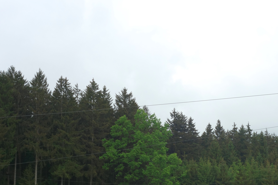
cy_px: 137
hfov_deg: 28.0
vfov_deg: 18.8
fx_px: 556
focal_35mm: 72
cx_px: 174
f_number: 5.6
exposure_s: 1/125
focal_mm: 17.18
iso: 125
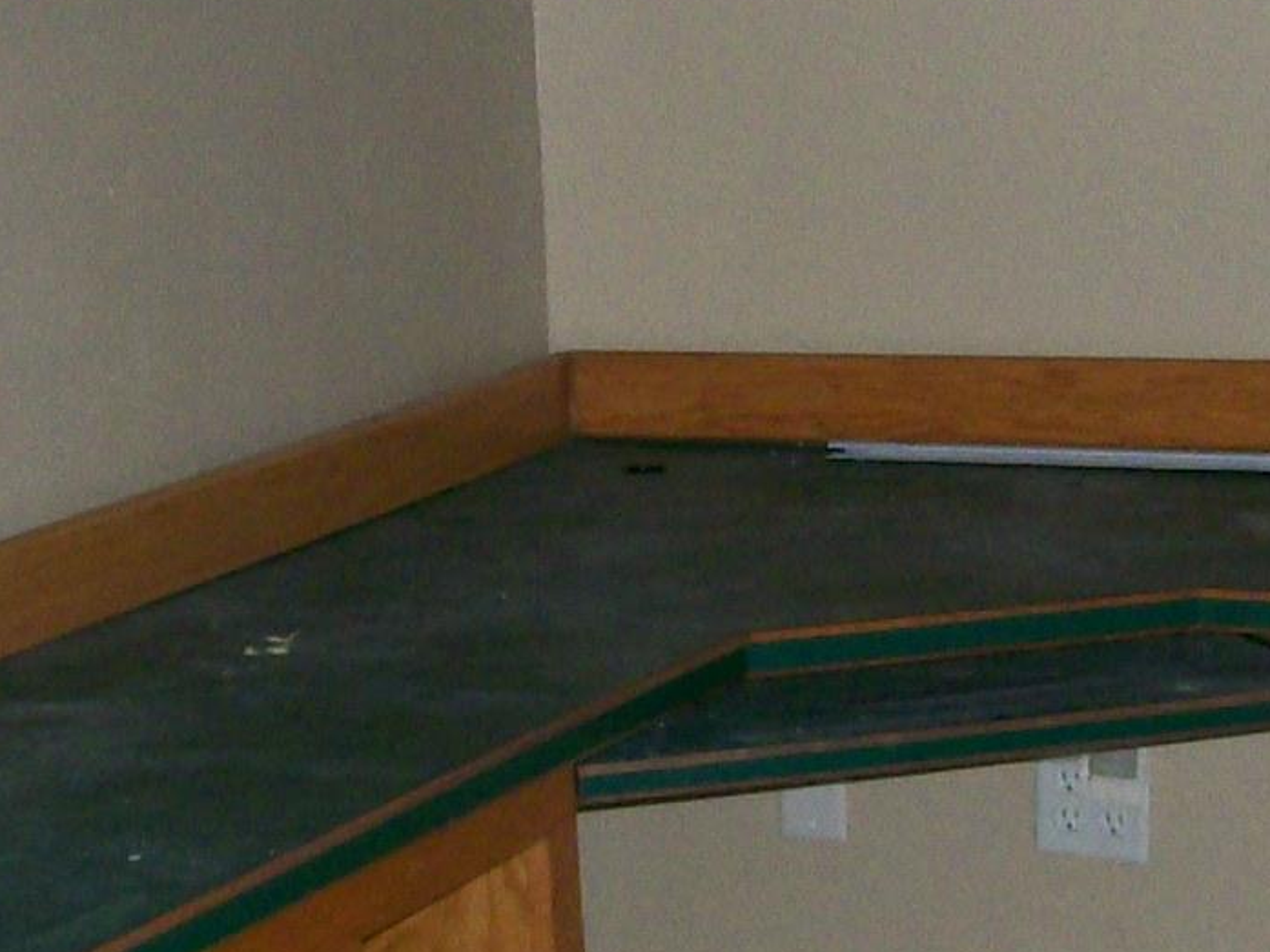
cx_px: 694
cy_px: 322
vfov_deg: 12.4
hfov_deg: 16.5
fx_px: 4367
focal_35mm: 119
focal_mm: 6
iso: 140
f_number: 2.7
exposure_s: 1/64
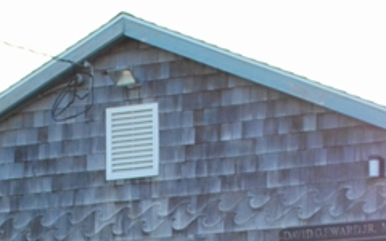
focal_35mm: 163
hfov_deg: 12.8
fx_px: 1715
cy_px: 419
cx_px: 84
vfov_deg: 7.8
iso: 200
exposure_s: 1/250
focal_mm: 22
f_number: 4.5
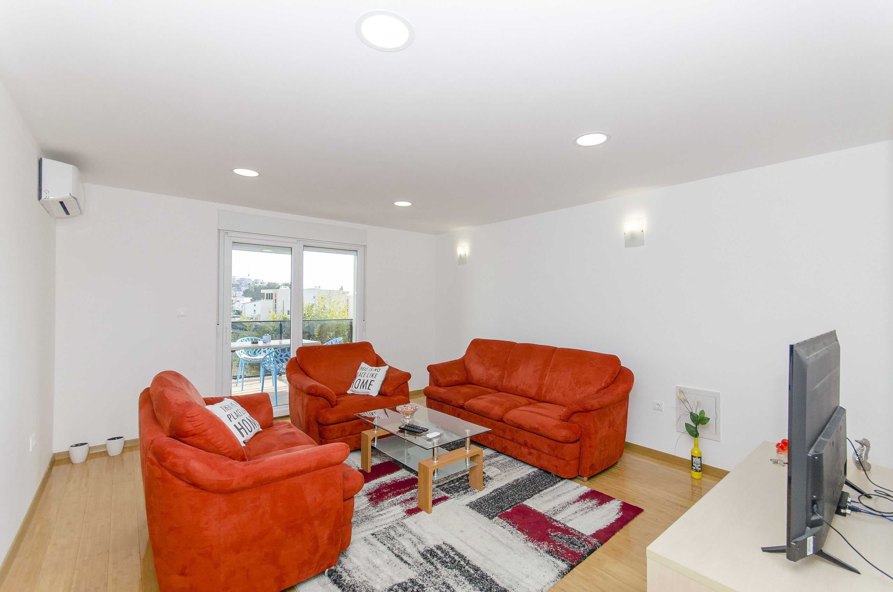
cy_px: 296
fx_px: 371
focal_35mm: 15
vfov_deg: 77.1
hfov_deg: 100.5
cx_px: 446
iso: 400
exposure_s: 1/200
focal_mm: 10
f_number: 8
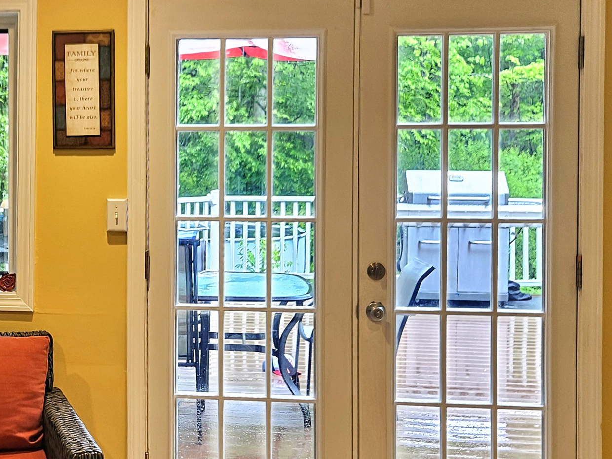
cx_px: -75
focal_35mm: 57
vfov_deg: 25.2
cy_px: 372
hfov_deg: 30.0
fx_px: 1008
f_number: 1.8
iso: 100
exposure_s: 1/59
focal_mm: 5.4
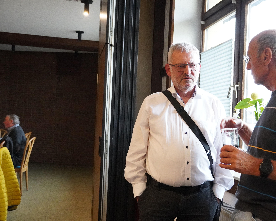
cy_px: 111
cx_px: 165
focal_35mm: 44
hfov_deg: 41.8
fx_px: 359
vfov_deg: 34.2
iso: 6400
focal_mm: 26
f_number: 4
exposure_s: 1/160
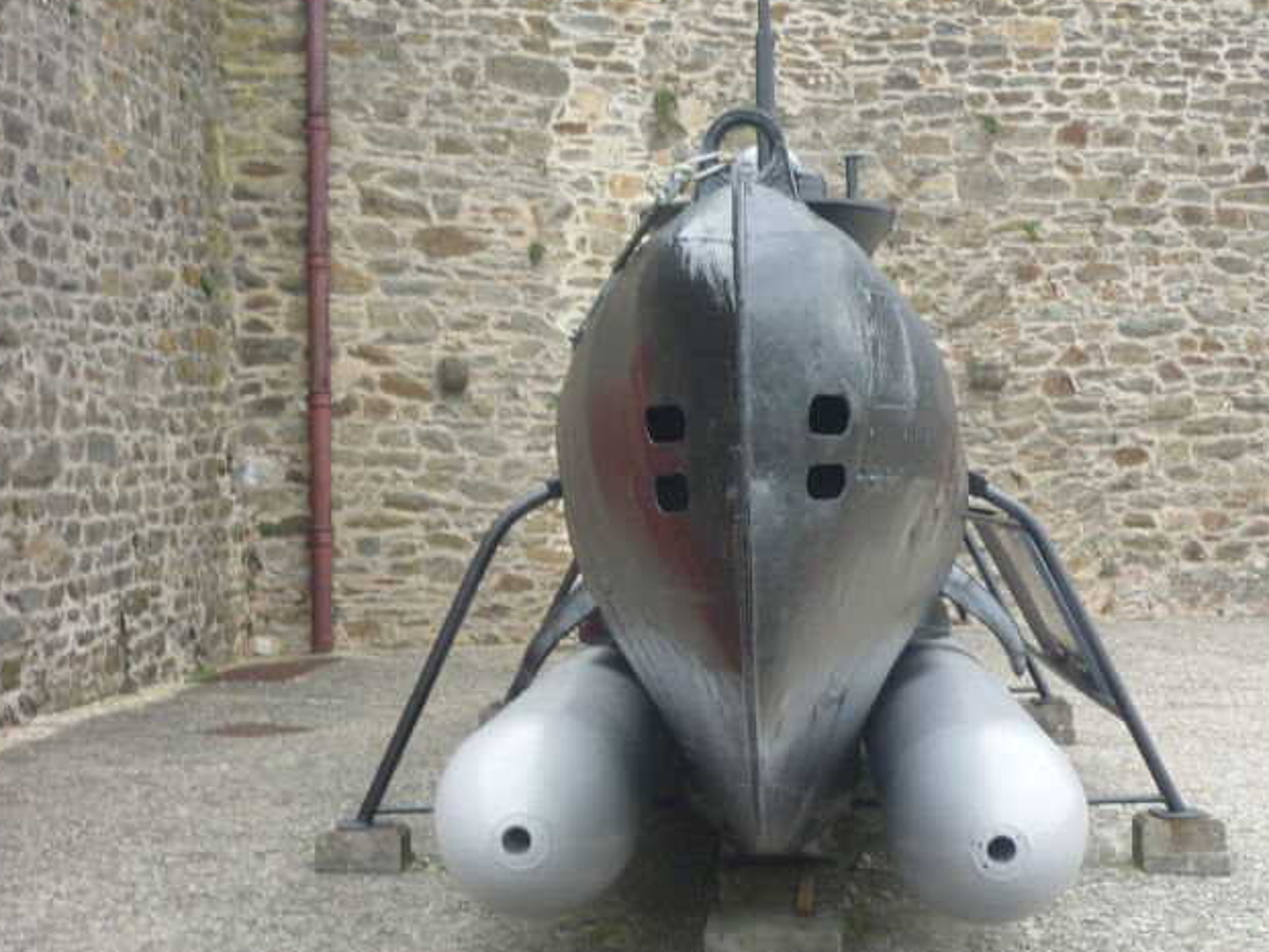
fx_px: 2127
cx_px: 789
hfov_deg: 33.1
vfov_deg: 25.2
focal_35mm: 58
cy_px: 582
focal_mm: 7.4
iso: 80
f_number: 3.1
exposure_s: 1/125
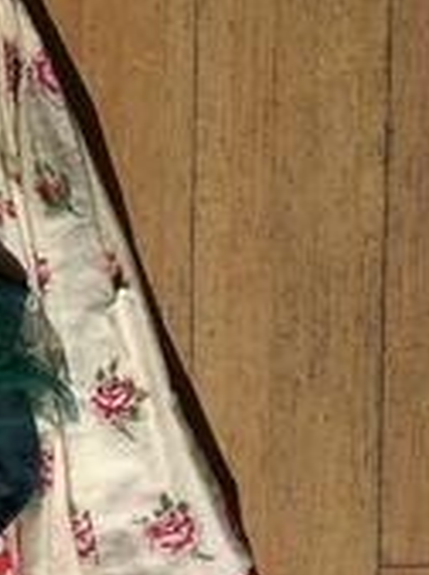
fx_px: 1841
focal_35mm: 111
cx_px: -351
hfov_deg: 12.2
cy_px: 111
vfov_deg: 17.6
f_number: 2.2
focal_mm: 4.15
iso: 25
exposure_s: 1/5917
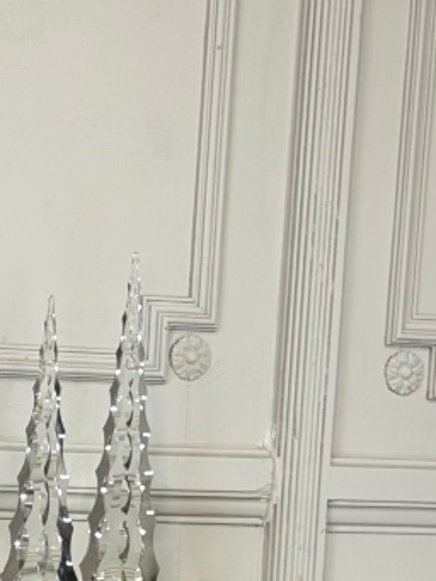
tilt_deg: -6.6
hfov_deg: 8.7
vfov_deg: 11.3
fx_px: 2836
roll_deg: -2.1
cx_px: -143
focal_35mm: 169
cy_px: 796
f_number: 1.78
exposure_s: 1/50
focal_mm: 6.76
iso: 125
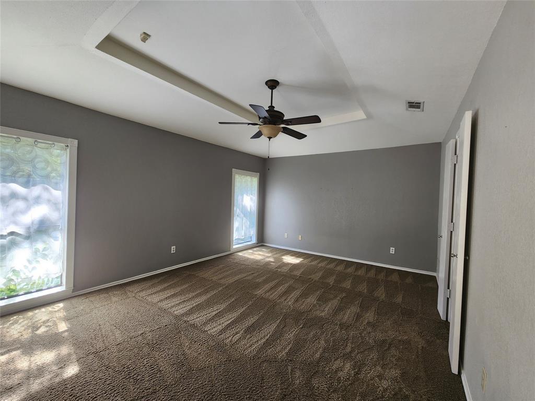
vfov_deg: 89.9
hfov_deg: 106.2
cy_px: 200
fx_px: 201
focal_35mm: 13
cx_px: 268
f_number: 2.2
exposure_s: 1/60
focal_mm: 2.2
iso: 80
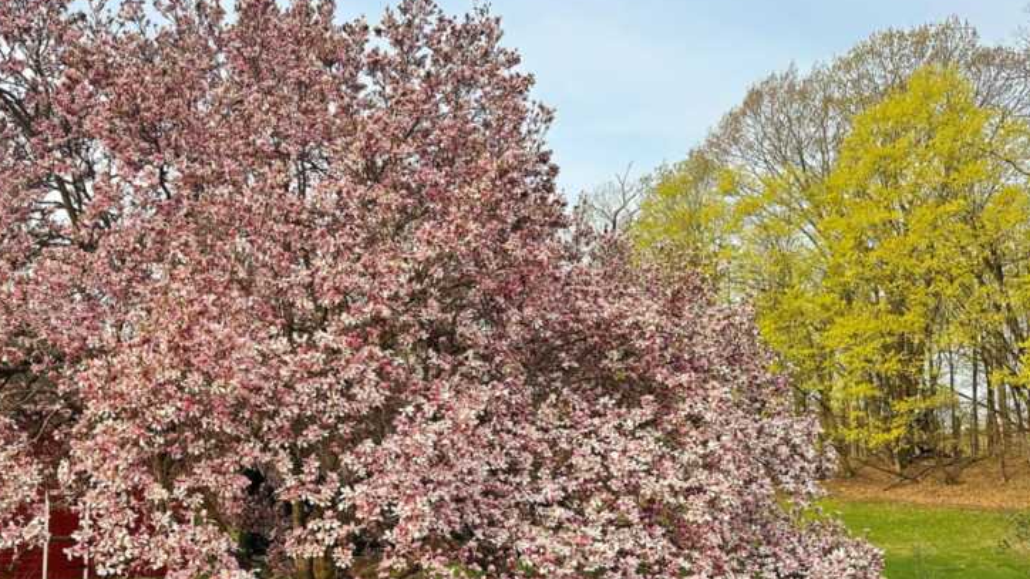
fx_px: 1010
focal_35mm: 37
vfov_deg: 31.7
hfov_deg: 52.7
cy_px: 388
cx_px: 322
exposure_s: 1/927
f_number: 1.78
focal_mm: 6.86
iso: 80
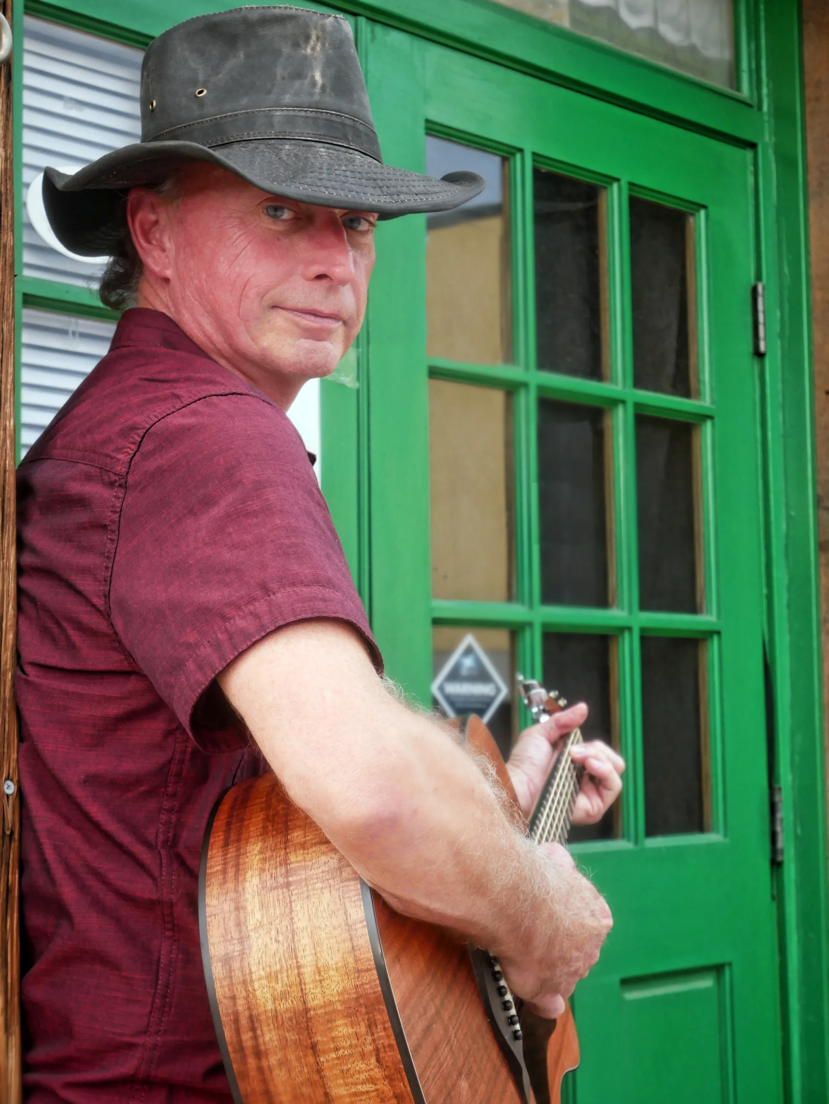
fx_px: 2042
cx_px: 414
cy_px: 552
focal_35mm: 64
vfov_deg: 30.3
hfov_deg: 22.9
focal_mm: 32
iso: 320
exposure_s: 1/80
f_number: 5.6
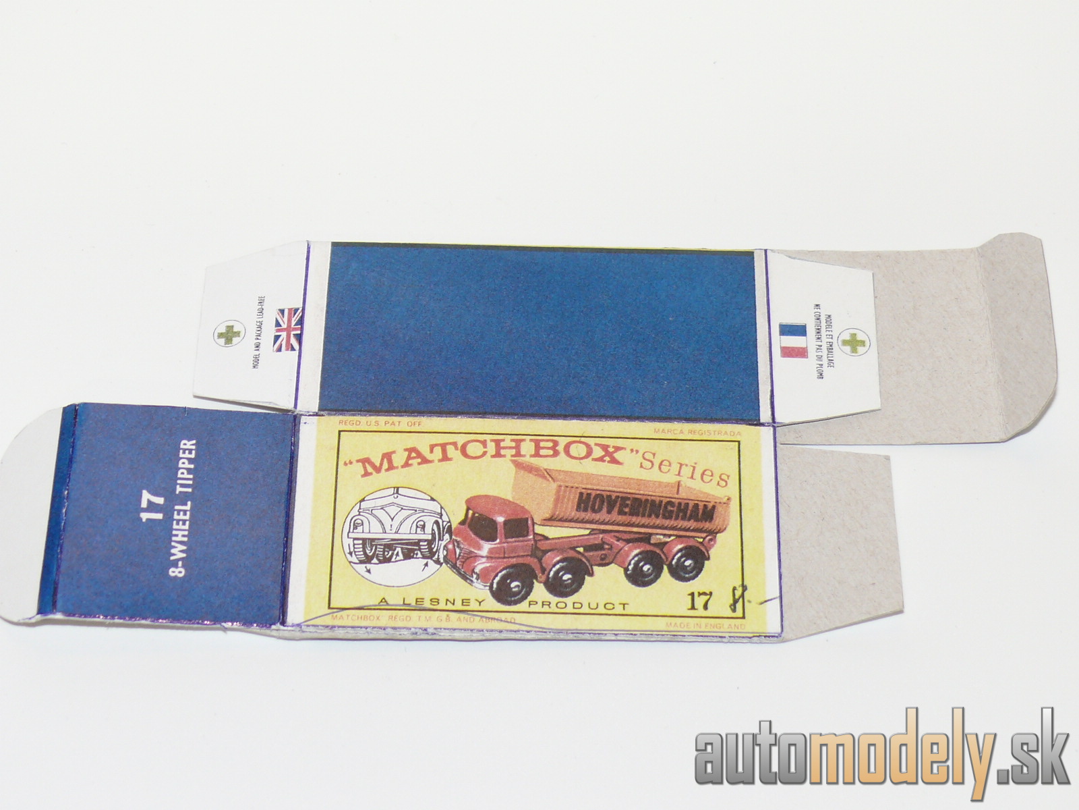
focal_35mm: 80
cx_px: 540
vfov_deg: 18.4
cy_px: 405
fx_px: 2494
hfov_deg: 24.4
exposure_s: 1/30
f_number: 3.2
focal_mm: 11.7
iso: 100
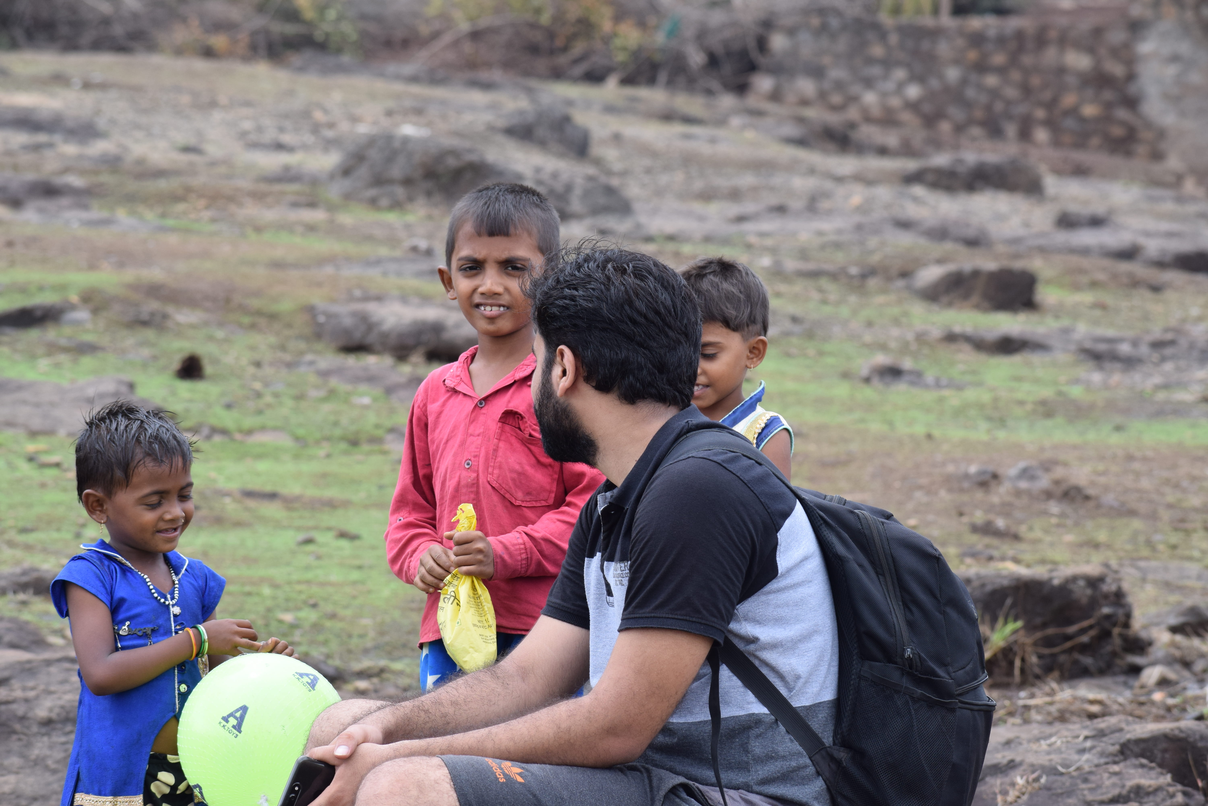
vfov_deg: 7.5
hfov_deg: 11.2
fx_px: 6140
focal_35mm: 183
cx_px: 604
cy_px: 403
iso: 280
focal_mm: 122
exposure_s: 1/250
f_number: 8
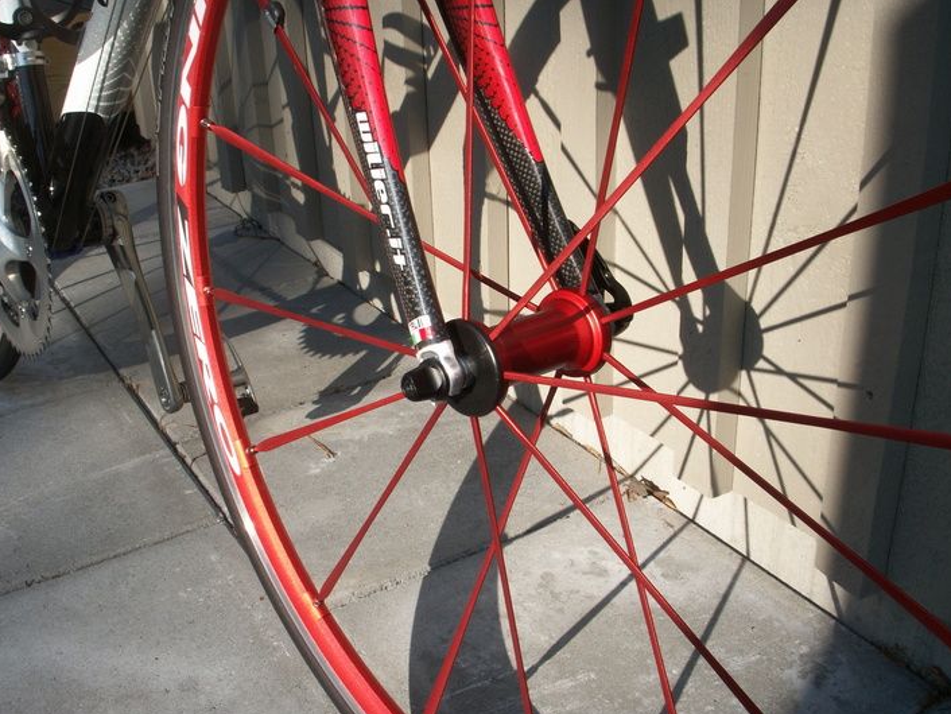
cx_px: 467
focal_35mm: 38
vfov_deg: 37.7
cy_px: 365
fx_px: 1044
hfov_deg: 49.0
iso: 50
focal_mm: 7.7
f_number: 7.1
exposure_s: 1/125
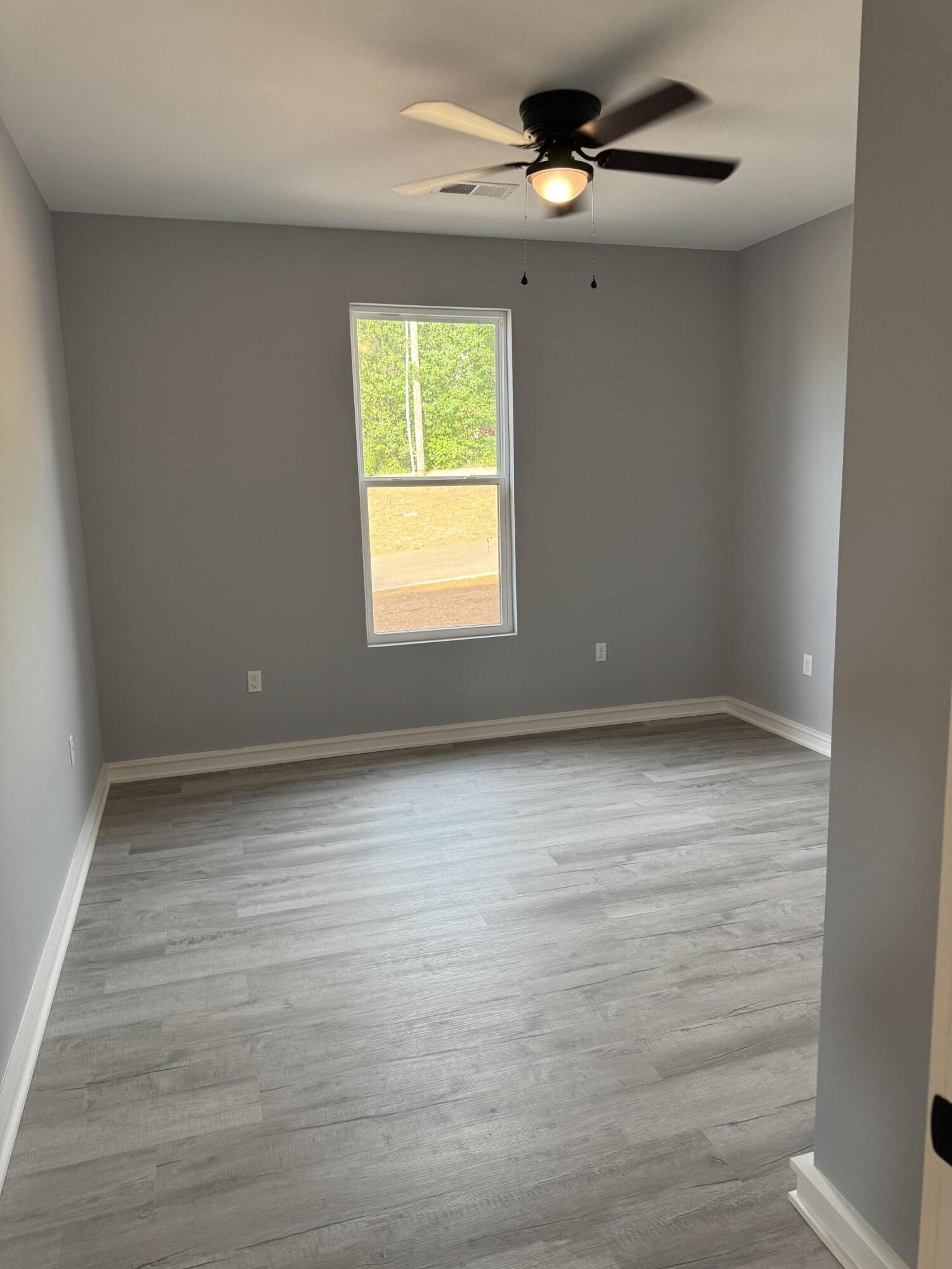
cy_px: 634
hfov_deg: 56.8
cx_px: 476
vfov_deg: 71.6
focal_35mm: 24
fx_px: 880
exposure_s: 1/120
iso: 200
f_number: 1.78
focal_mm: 6.76
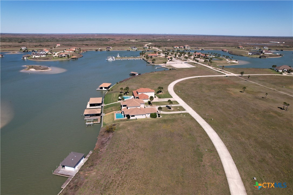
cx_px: 146
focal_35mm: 22
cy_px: 98
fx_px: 179
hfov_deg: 78.6
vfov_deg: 57.2
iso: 100
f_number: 2.8
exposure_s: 1/80
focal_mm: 8.38
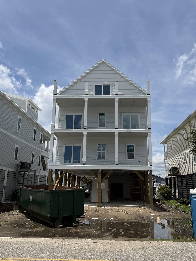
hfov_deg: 45.4
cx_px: 103
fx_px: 234
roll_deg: -0.7
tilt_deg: +13.4
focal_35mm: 31
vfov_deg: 58.3
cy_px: 132
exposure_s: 1/8130
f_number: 1.78
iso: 80
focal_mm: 6.76
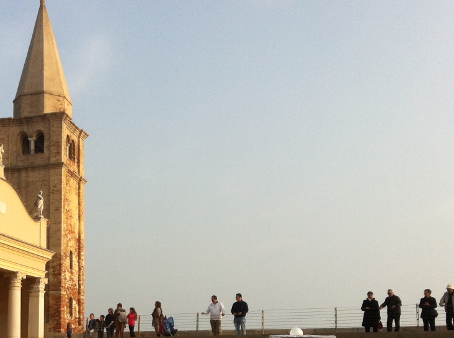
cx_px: 112
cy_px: 262
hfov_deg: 30.7
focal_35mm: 62
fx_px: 812
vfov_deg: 23.3
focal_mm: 3.85
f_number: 2.8
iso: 80
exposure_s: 1/1207
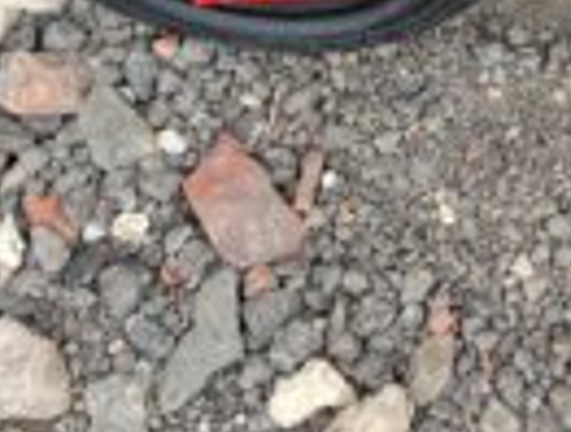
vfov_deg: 14.3
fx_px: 1571
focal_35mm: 95
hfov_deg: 18.5
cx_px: 828
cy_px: -275
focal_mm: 5.1
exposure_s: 1/449
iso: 50
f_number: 1.6
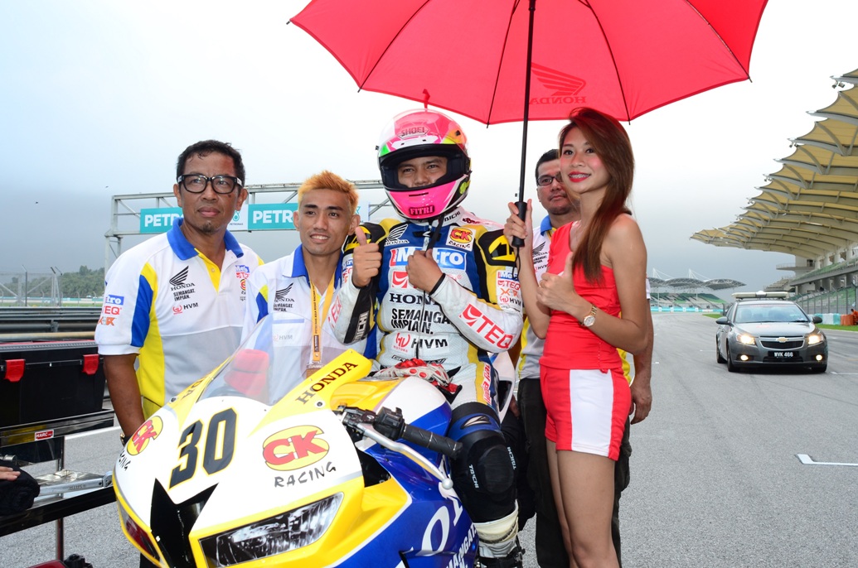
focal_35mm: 30
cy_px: 284
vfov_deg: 43.4
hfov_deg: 62.0
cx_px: 429
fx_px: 714
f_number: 7.1
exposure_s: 1/250
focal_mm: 20
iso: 250
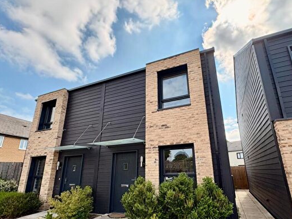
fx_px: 160
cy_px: 125
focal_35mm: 19
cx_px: 160
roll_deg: +1.8
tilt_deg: +16.2
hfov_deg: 84.4
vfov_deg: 68.3
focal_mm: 2.22
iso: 50
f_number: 2.2
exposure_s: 1/1277
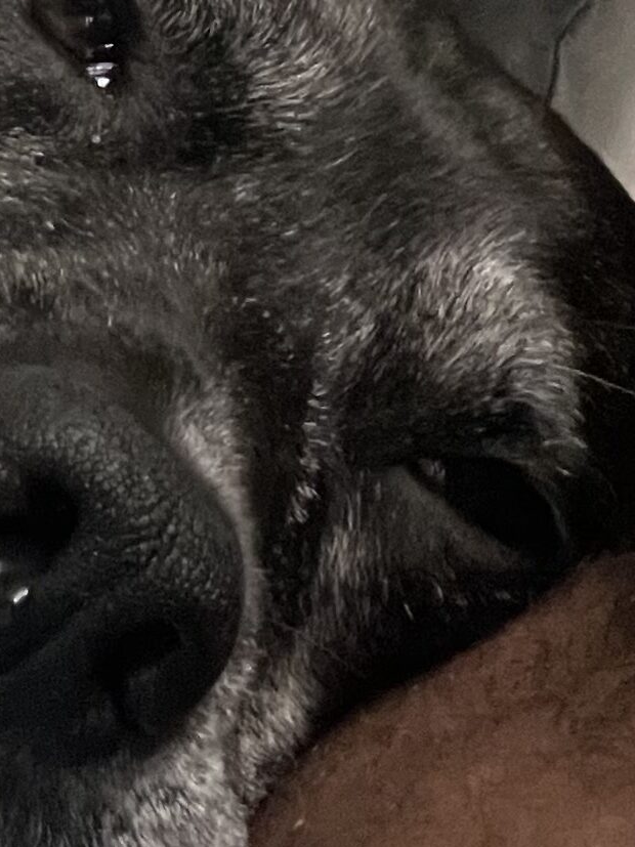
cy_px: -320
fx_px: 2740
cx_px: -96
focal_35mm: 112
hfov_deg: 12.9
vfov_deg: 16.4
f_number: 2.2
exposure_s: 1/15
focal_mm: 2.71
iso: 800
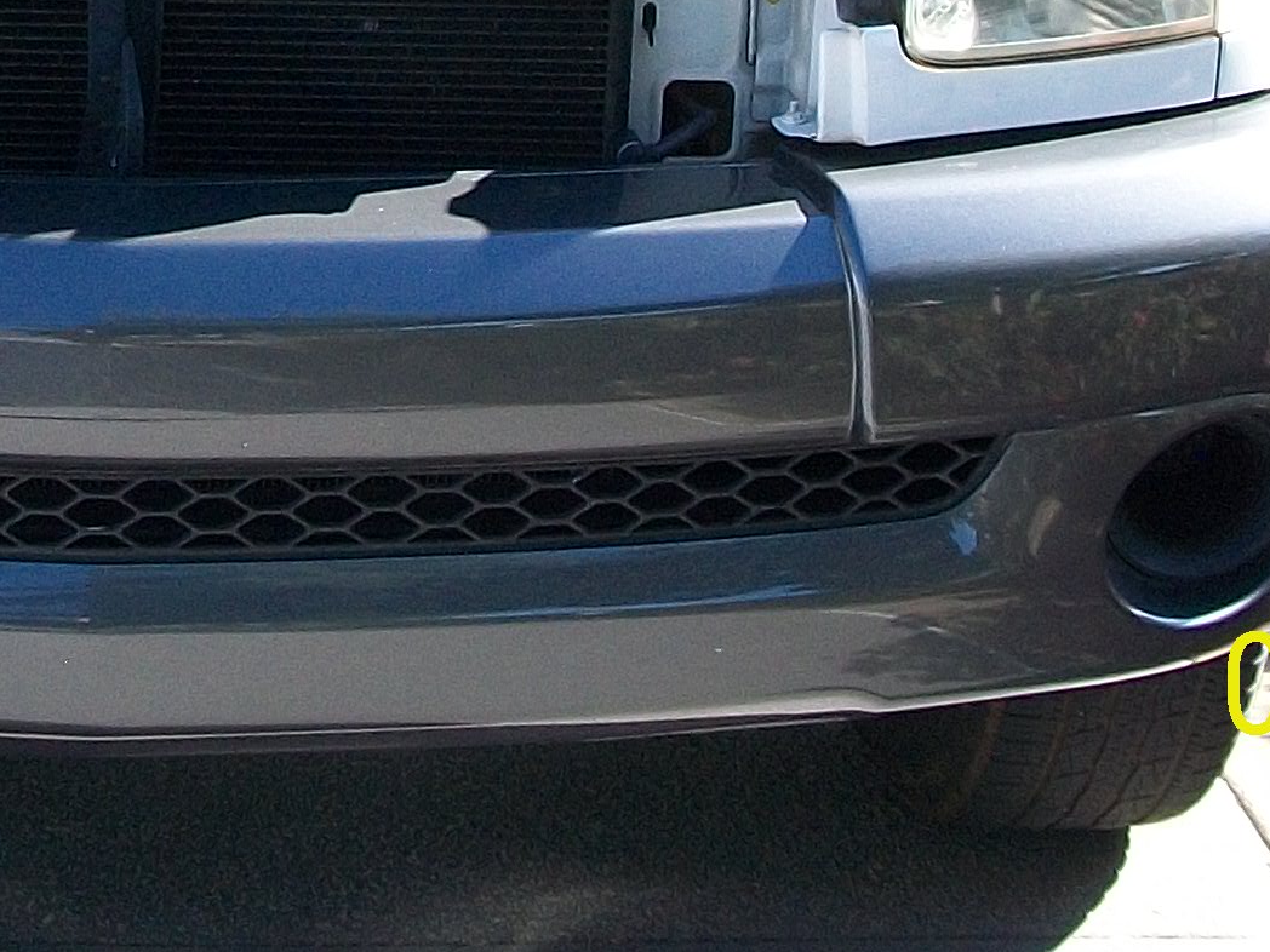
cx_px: 8
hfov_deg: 18.1
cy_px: -540
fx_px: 3889
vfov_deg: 13.1
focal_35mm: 106
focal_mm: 5.7
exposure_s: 1/250
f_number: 2.9
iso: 80
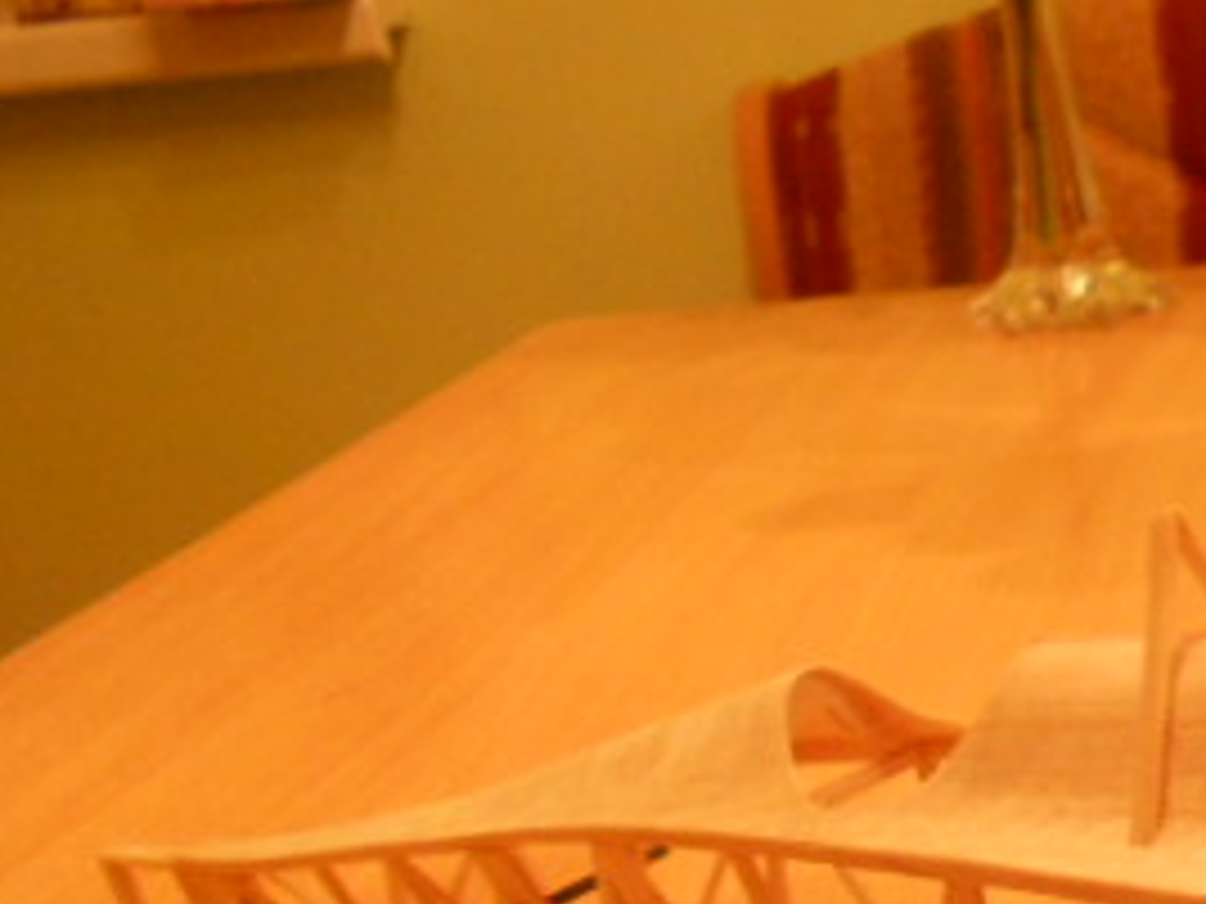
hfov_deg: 28.8
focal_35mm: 62
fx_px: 2160
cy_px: 1039
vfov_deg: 22.1
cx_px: 1264
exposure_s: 1/8
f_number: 3.2
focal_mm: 4.6
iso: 400
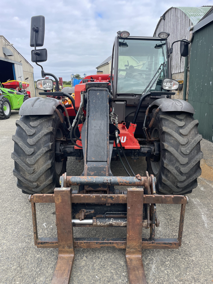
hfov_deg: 53.1
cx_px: 106
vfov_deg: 67.3
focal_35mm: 26
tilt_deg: -14.1
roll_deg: +2.4
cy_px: 142
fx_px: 213
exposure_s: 1/812
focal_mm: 4.2
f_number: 1.6
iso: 32
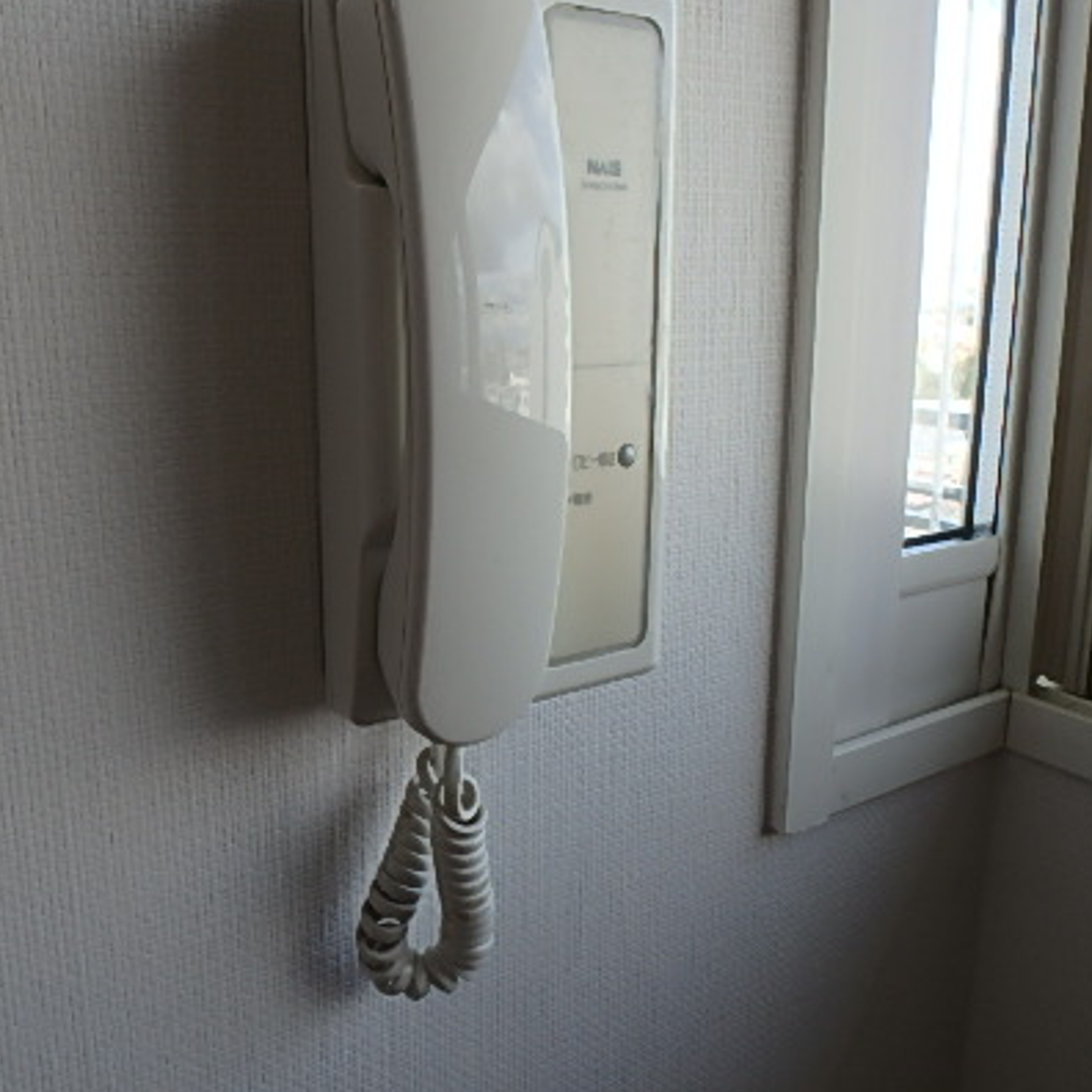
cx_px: 466
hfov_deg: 53.8
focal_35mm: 30
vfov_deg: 54.0
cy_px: 518
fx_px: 1071
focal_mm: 3.7
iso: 125
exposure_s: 1/160
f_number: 3.5
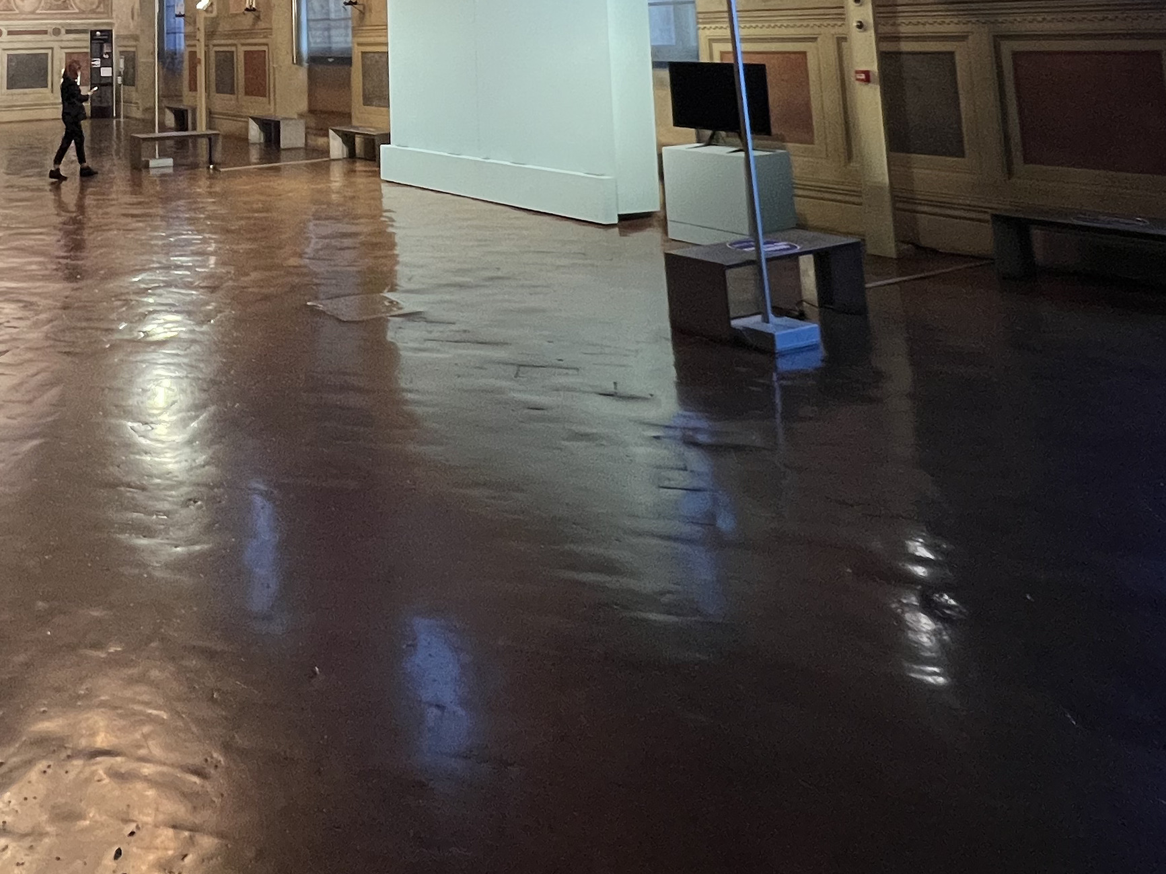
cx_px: 264
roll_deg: +1.4
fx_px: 1011
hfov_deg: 56.4
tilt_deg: +7.6
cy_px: -99
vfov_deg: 38.3
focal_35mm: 30
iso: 500
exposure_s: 1/50
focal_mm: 1.57
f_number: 1.8
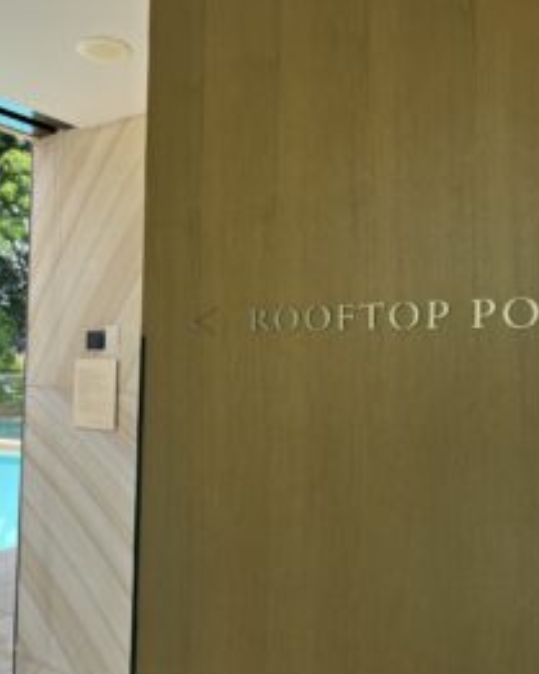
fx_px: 698
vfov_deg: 51.5
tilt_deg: +1.5
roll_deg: -1.3
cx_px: 214
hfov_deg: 42.0
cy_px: 338
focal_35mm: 35
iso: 50
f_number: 1.6
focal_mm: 5.1
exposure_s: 1/580
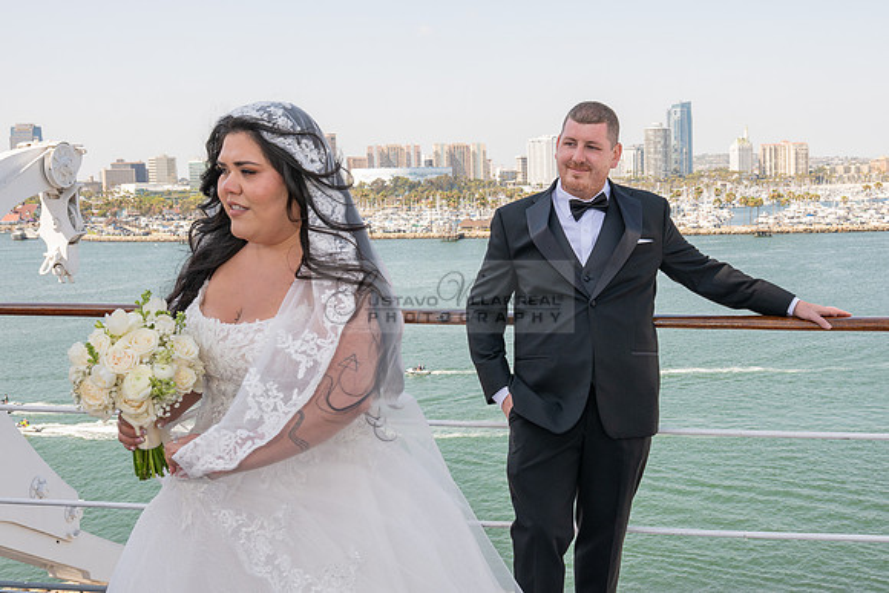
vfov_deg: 30.9
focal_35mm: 43
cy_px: 262
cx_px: 535
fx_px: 1072
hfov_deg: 44.8
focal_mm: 33.5
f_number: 9
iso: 200
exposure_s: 1/200
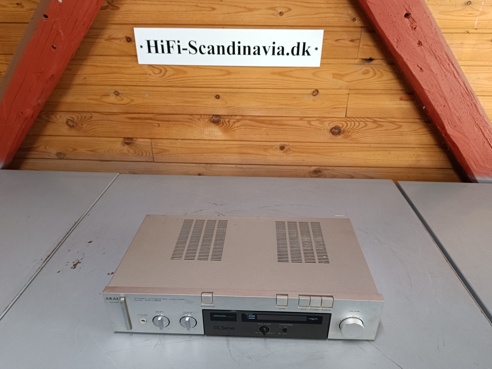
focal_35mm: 24
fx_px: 341
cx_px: 246
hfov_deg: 71.6
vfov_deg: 56.8
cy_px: 184
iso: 673
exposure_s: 1/50.1
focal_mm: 5.59
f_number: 1.88
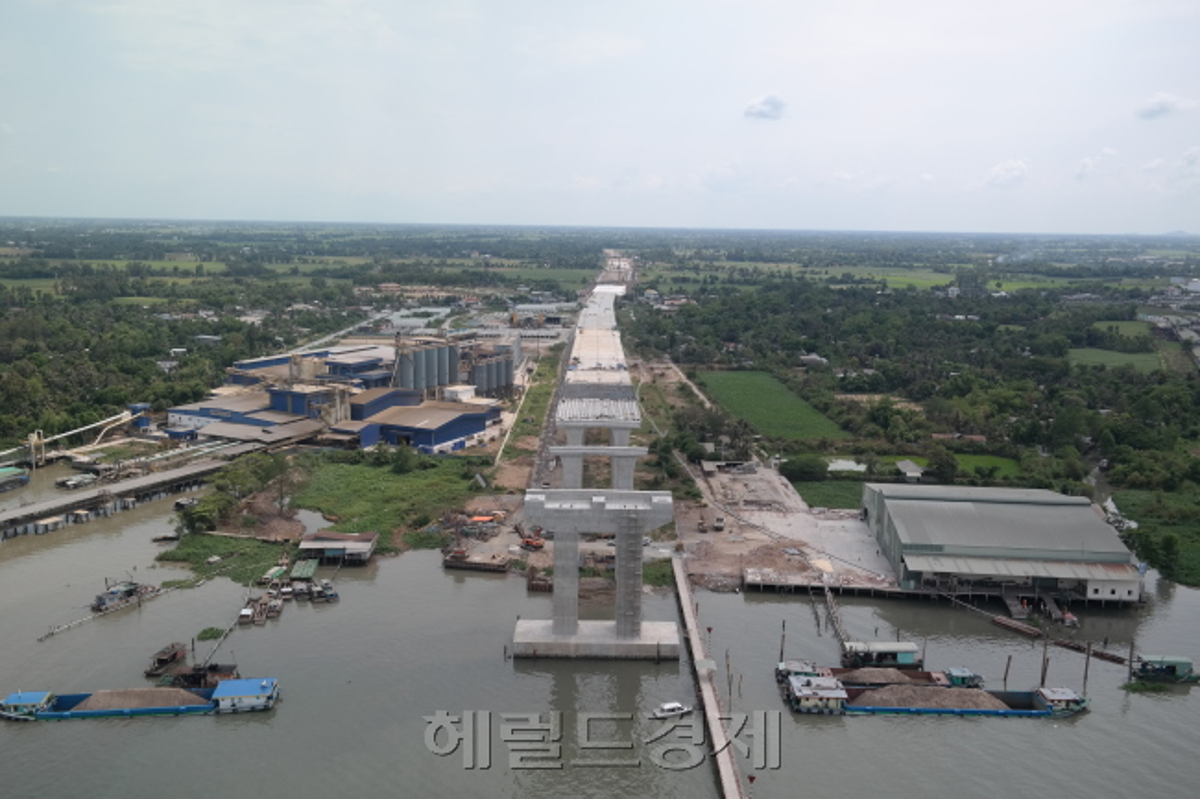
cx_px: 600
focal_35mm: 30
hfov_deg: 61.9
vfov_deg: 43.6
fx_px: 1000
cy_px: 400
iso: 100
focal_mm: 20
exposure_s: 1/320
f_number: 7.1
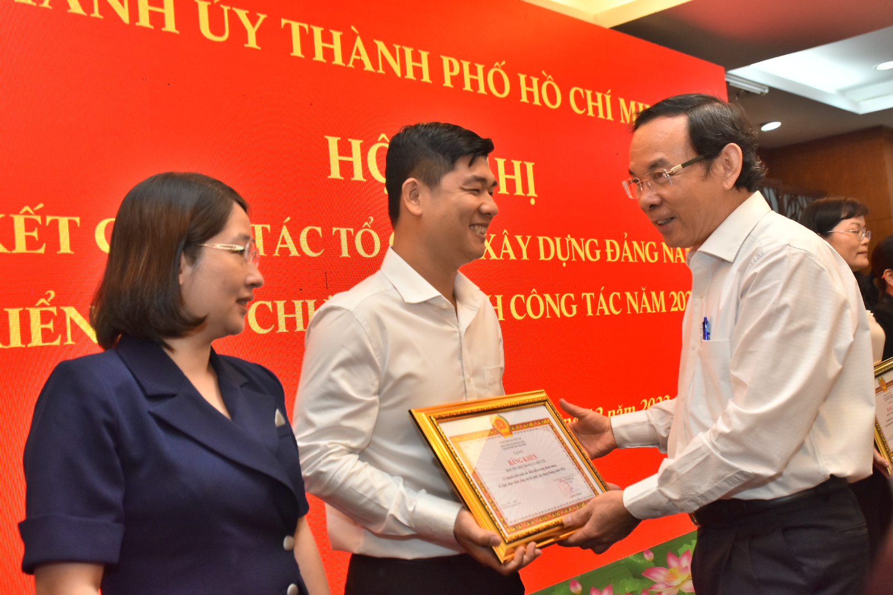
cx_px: 446
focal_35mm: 38
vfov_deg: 35.5
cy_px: 298
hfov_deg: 51.3
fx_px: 930
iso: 1000
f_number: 4.5
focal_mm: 25
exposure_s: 1/200
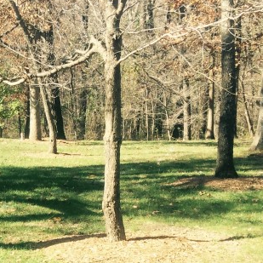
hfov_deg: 18.6
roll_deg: +2.9
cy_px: 292
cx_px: -99
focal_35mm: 85
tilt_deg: -18.6
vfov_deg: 19.5
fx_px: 731
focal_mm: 4.15
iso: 32
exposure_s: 1/471
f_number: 2.2
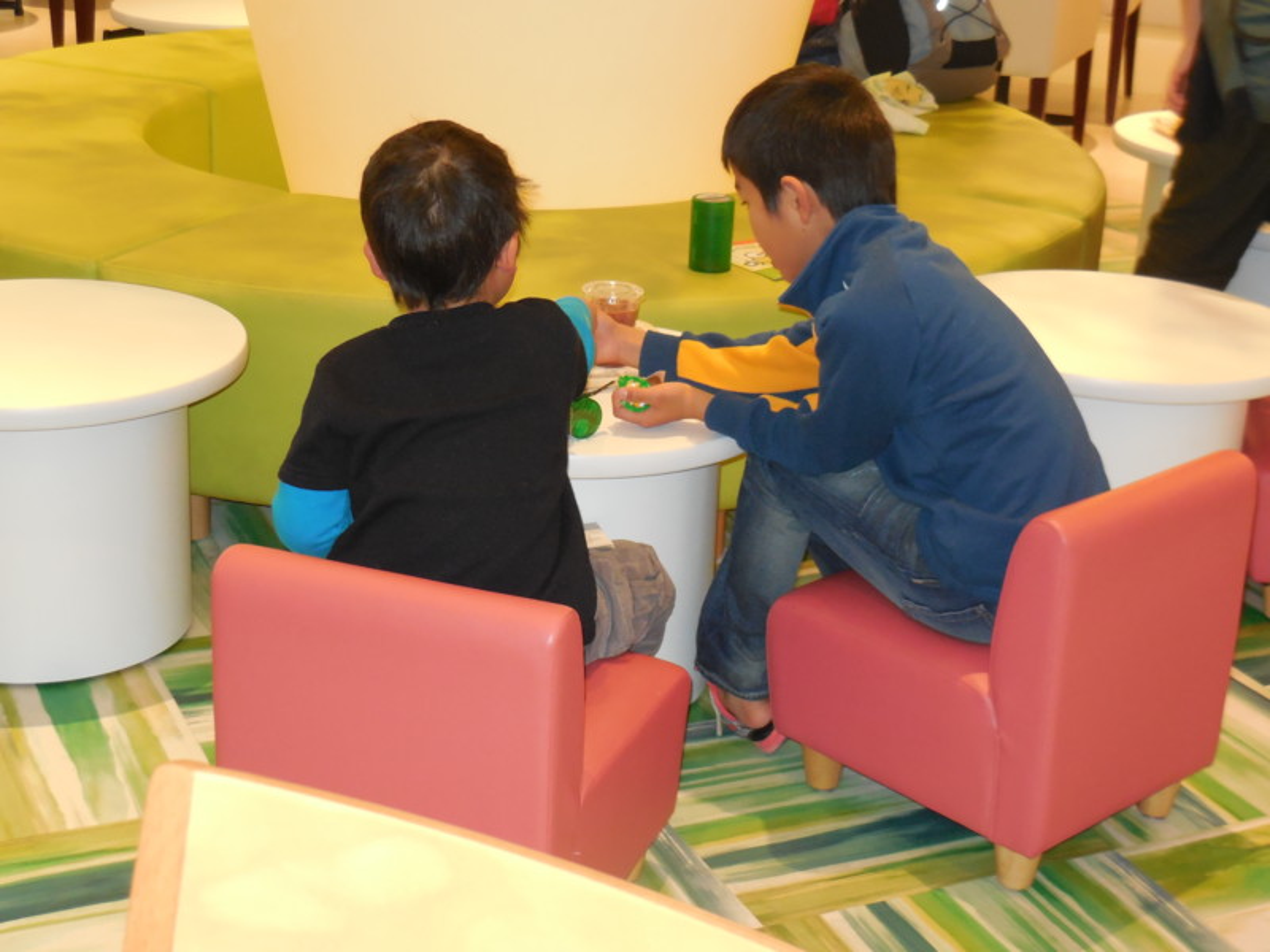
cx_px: 635
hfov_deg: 29.4
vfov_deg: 22.3
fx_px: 2421
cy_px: 476
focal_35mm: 66
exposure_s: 1/60
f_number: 4.2
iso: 560
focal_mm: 10.9
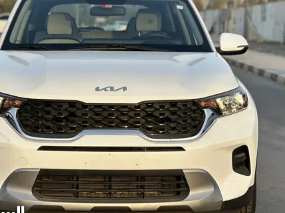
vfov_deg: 12.9
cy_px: 110
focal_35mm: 115
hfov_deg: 17.1
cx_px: 124
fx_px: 946
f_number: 2.8
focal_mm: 9
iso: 25
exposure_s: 1/201
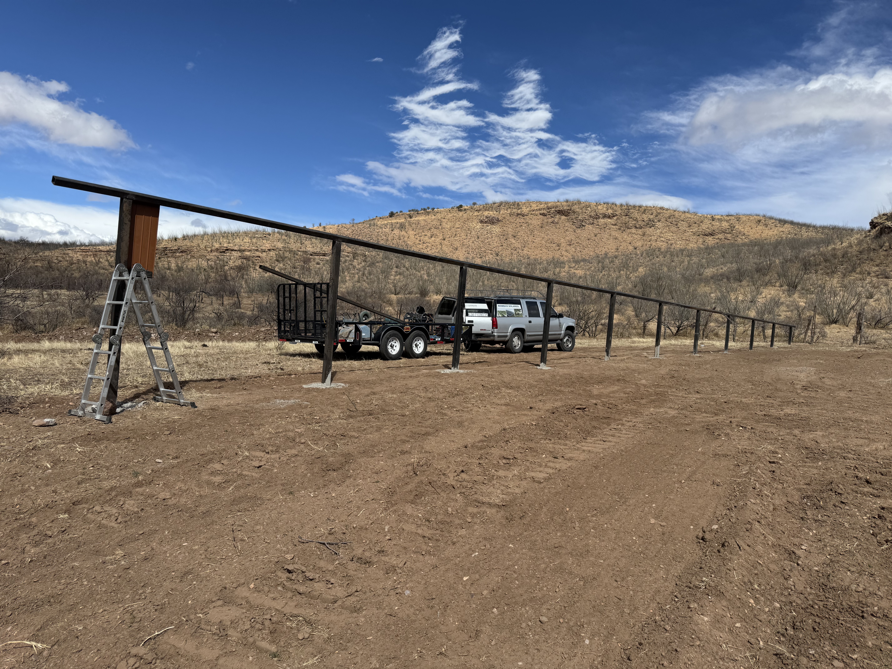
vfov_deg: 56.8
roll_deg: -4.4
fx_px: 618
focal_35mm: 24
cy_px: 334
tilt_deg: -0.5
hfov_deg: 71.6
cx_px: 446
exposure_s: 1/7092
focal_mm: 6.76
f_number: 1.78
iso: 80
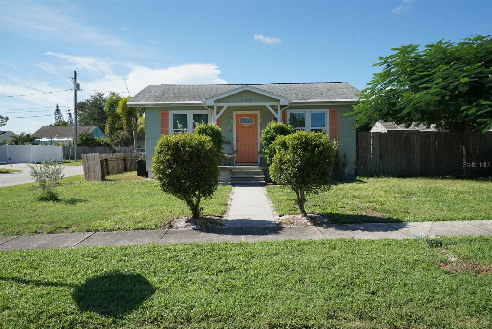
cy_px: 164
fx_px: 424
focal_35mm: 31
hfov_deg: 60.3
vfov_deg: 42.4
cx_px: 246
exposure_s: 1/5000
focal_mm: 31
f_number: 7.1
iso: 1600
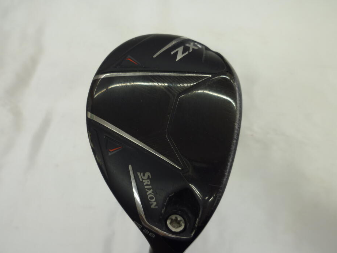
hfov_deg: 67.3
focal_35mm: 26
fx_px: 253
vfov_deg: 53.1
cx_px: 168
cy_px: 128
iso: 80
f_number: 2.8
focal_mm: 4.5
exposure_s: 1/40
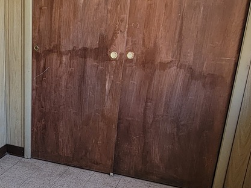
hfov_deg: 38.1
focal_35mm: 45
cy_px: 132
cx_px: 9
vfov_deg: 31.8
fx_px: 326
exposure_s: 1/60
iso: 50
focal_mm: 2.2
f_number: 2.2
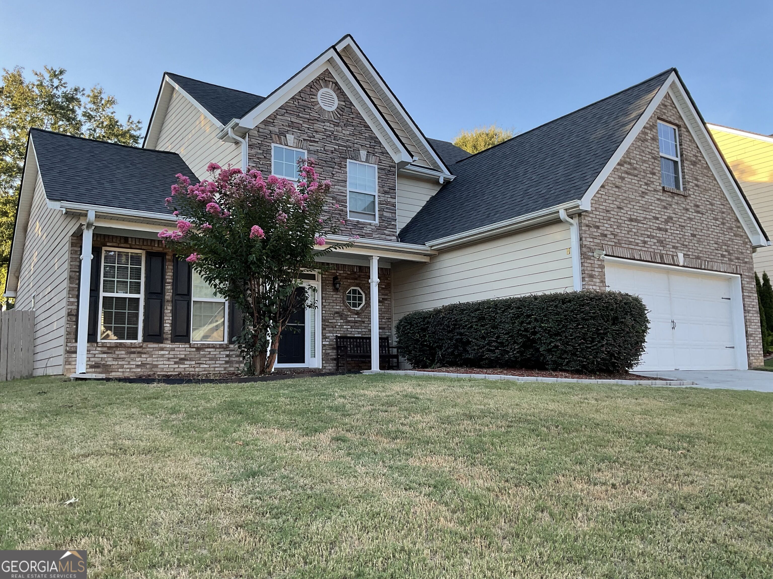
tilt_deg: +7.7
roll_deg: +2.5
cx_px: 386
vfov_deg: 48.2
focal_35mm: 29
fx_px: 648
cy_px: 290
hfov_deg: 61.7
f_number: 1.8
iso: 16
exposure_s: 1/182
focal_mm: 3
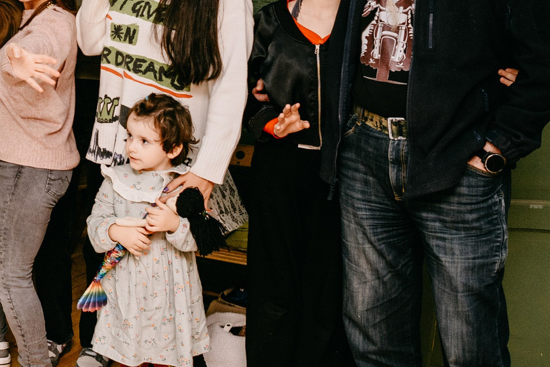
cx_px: -179
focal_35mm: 75
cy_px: 62
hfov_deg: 23.6
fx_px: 1146
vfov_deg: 18.0
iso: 160
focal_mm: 24
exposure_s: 1/160
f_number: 3.5
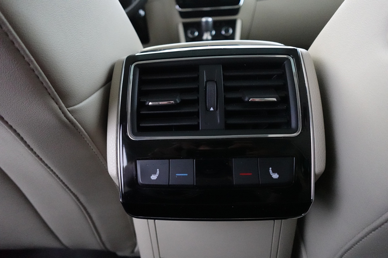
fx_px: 216
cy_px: 129
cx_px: 194
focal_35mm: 20
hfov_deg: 84.0
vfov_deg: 61.9
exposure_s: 1/80
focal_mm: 7.6
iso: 5000
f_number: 2
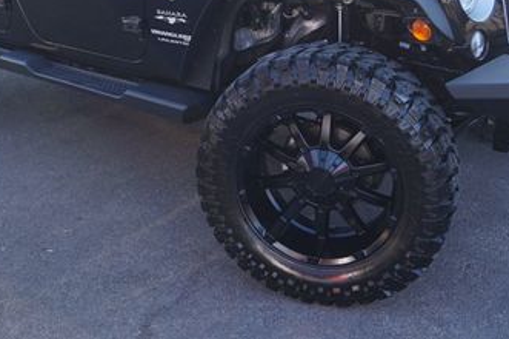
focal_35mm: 58
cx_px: 225
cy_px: 12
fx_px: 819
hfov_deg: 34.5
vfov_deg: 22.6
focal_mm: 20
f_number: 4.5
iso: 100
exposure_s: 1/80
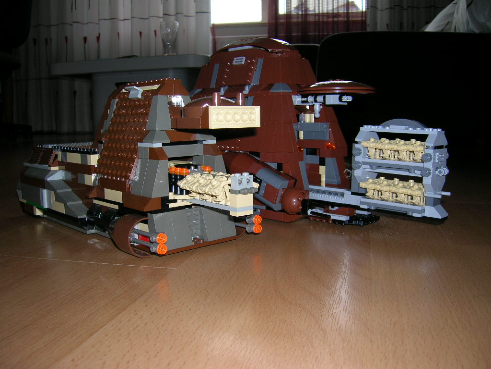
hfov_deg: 54.0
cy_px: 184
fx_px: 482
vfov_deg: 41.8
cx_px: 246
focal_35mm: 34
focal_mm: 5.7
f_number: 2.9
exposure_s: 1/60.1
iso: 50
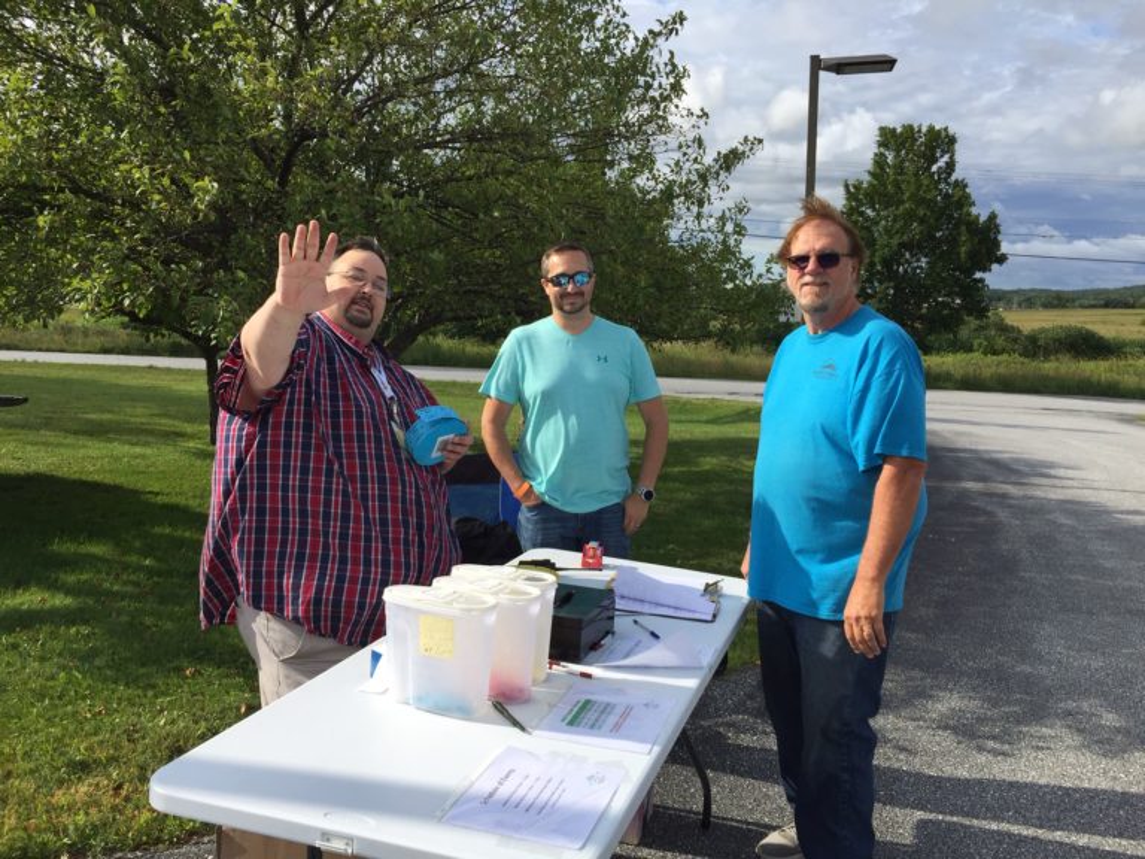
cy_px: 430
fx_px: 959
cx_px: 572
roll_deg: -0.5
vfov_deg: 48.2
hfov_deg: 61.7
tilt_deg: -7.5
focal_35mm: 29
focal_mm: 4.15
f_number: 2.2
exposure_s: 1/2326
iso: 32
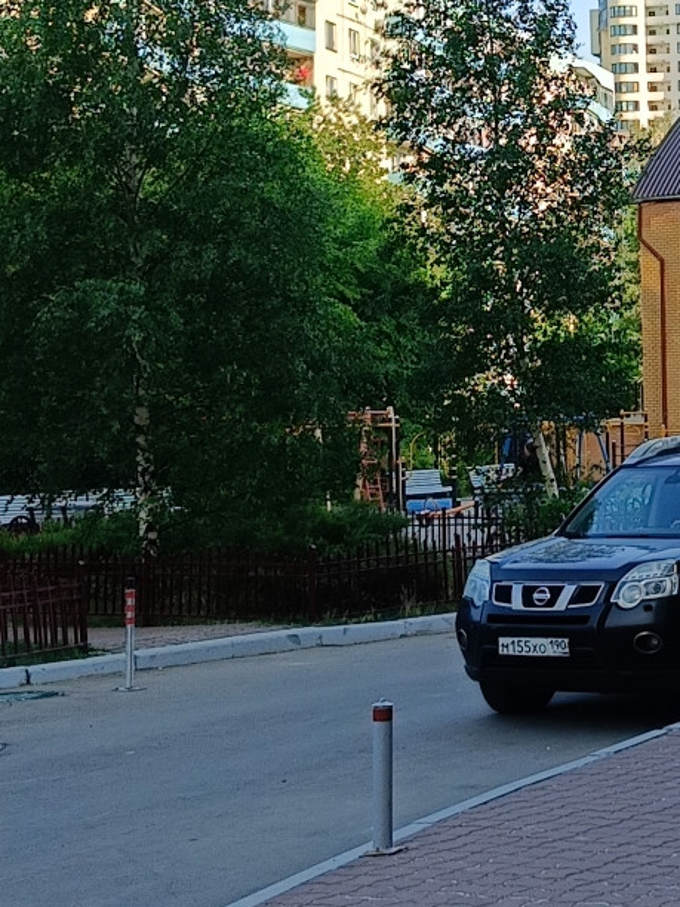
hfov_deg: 16.3
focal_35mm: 85
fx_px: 2226
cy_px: 296
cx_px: 924
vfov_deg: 22.9
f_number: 1.75
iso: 50
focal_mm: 5.25
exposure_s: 1/469
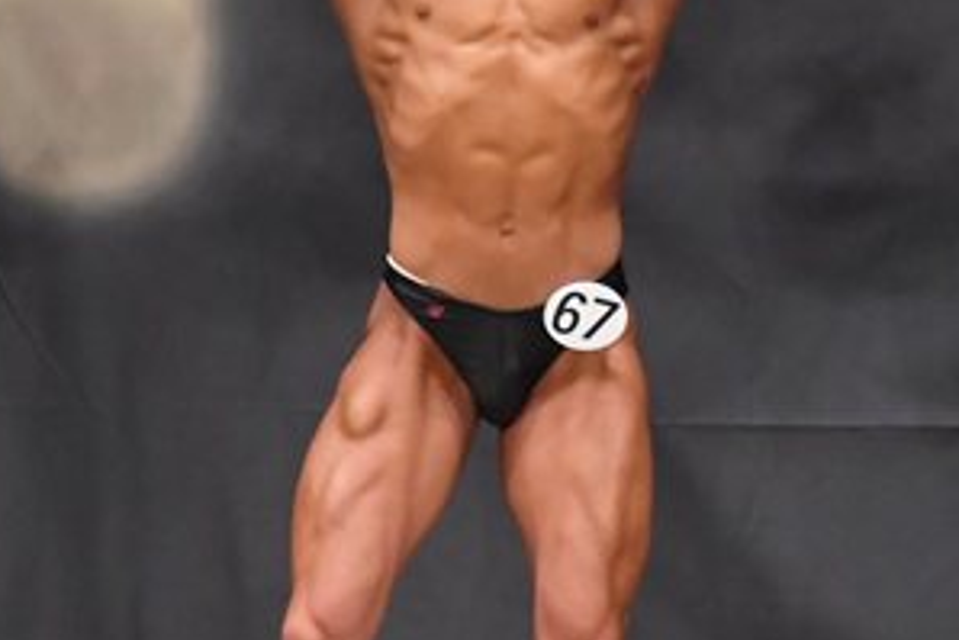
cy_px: 306
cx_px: 584
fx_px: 15031
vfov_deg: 2.4
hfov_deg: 3.7
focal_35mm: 564
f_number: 5.6
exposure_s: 1/400
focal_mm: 145
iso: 6400
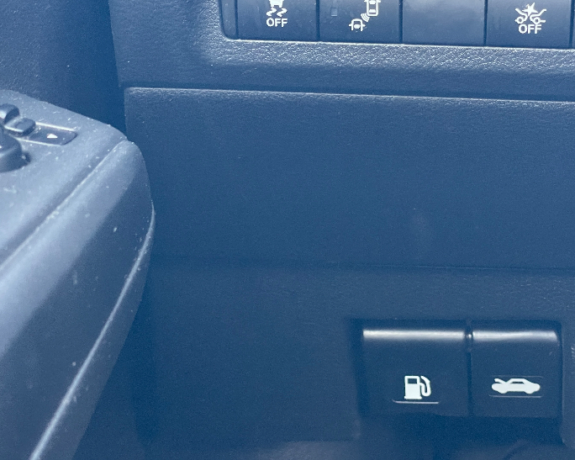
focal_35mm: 76
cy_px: 138
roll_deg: +2.8
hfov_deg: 25.0
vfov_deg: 20.1
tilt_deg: -13.7
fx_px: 1293
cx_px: 331
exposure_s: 1/64
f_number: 2
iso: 250
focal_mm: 6
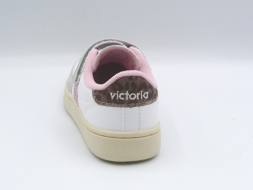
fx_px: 446
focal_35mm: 61
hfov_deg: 31.7
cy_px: 95
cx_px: 126
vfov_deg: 24.0
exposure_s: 1/250
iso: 100
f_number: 5.6
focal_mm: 6.2
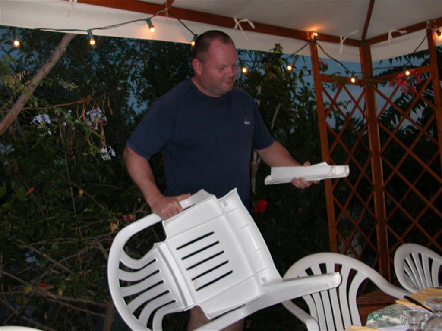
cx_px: 221
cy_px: 166
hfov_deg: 50.1
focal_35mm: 37
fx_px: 472
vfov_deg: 38.7
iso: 100
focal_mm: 5.6
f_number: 2.7
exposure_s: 1/59.9
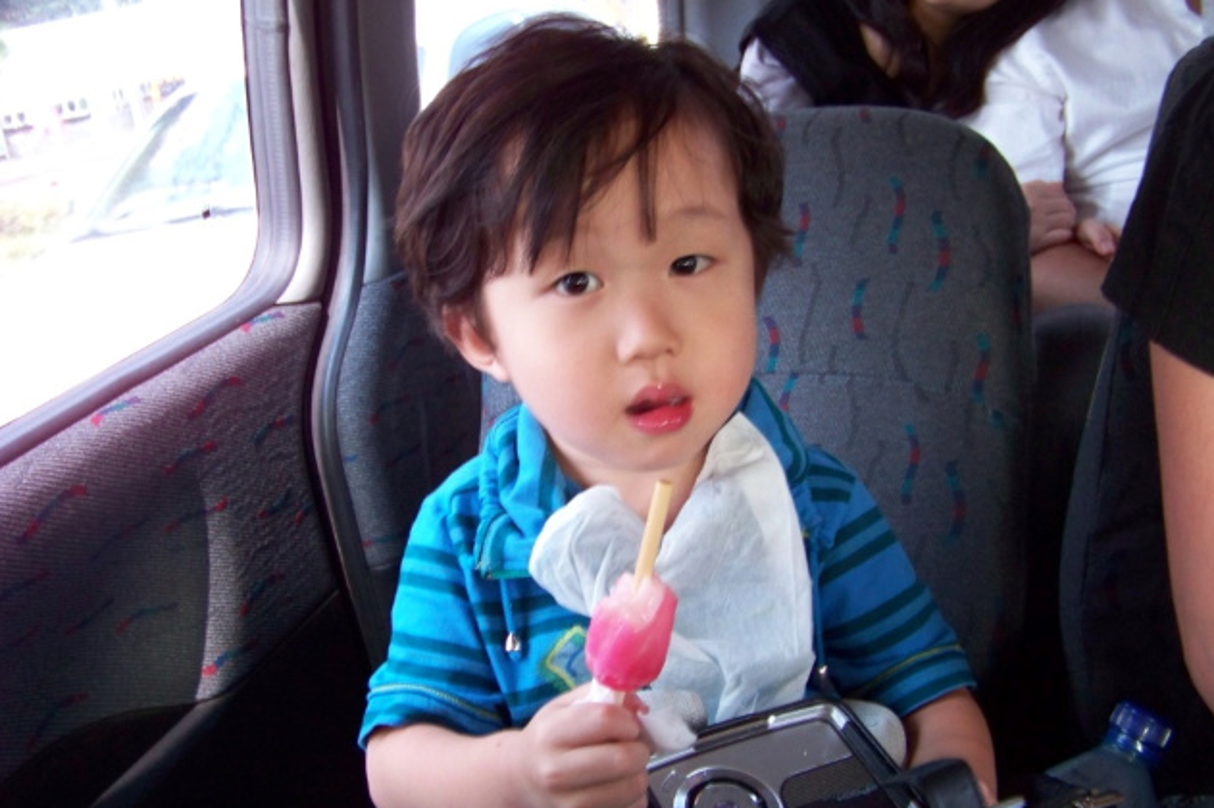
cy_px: 414
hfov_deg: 50.7
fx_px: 1281
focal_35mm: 38
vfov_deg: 35.0
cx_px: 608
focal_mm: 5.85
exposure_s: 1/30
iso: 193
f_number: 2.8
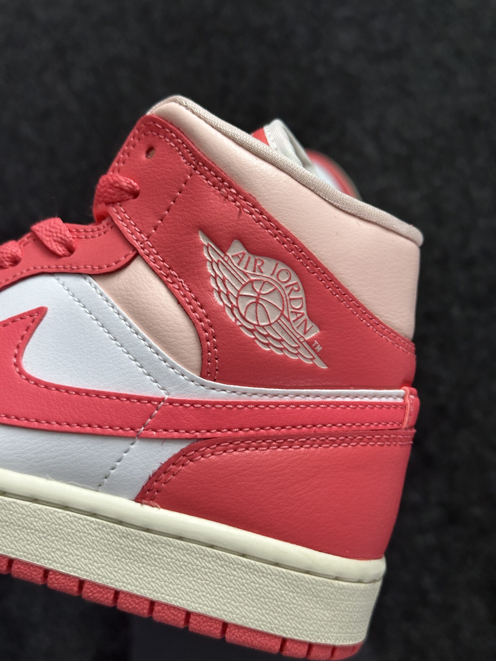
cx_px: 248
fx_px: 917
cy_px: 330
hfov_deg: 30.3
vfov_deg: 39.7
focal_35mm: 48
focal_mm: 6.86
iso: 160
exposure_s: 1/50
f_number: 1.78
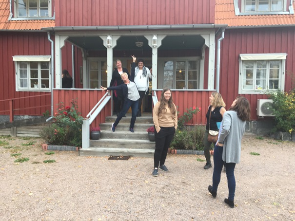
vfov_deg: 48.2
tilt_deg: -2.2
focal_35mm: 29
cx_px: 148
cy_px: 110
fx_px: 247
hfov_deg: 61.6
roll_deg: -0.6
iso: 40
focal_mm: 4.15
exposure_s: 1/100
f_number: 2.2
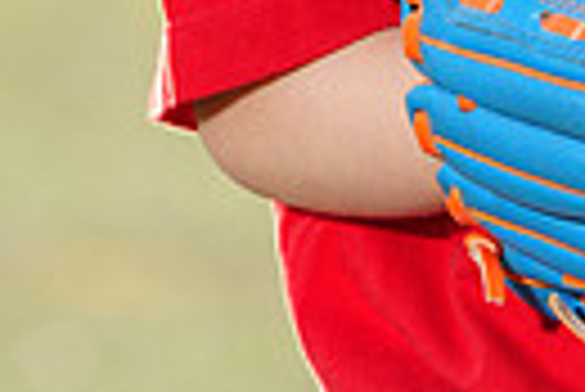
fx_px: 13307
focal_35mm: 818
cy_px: -397
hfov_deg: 2.5
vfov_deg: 1.7
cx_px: 853
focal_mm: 184
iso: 100
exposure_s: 1/250
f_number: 5
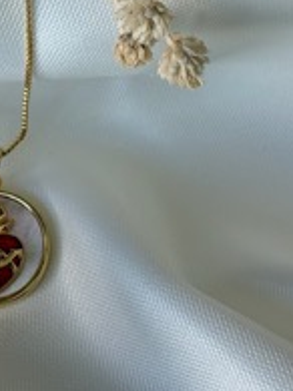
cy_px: 219
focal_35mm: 118
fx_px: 1333
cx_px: -8
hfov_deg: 12.4
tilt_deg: -71.2
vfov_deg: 16.7
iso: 50
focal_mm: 6.76
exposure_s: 1/129
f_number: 1.78
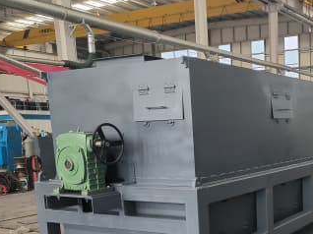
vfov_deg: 27.6
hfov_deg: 35.7
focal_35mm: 51
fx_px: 461
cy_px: 204
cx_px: 270
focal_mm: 5.52
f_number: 1.9
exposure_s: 1/99.9
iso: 488
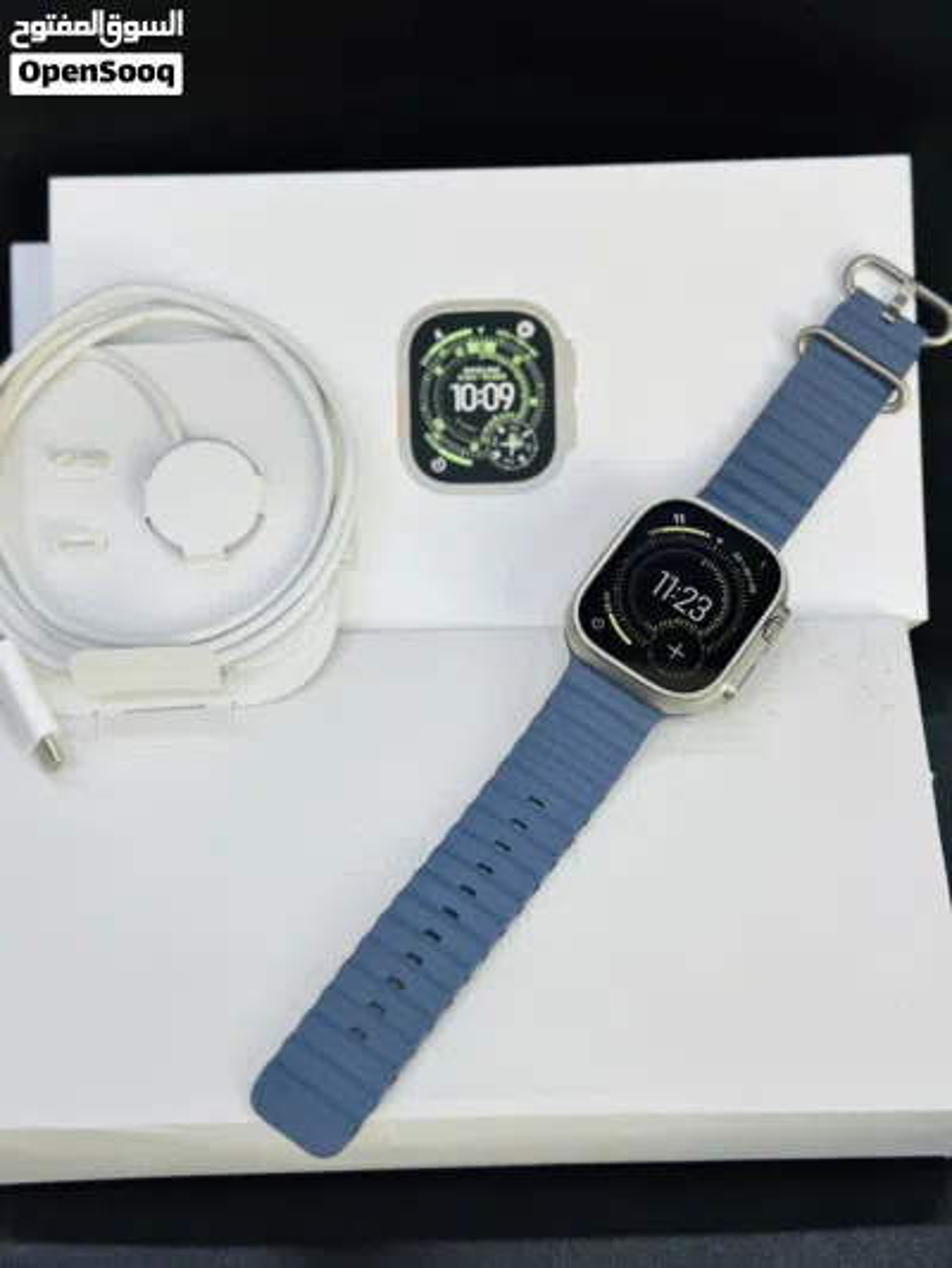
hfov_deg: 30.3
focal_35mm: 48
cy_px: 634
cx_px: 476
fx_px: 1759
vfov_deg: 39.6
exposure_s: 1/344
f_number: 1.78
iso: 80
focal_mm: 6.86
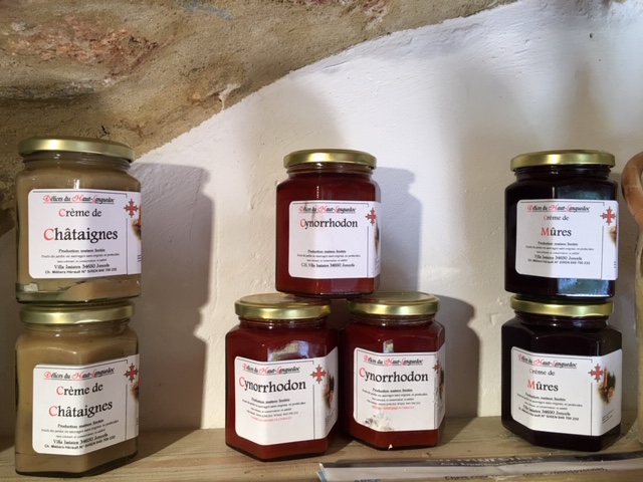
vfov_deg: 48.2
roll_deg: -1.2
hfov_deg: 61.7
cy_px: 241
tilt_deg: +4.8
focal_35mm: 29
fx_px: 539
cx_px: 322
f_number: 2.2
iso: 32
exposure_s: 1/33
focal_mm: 4.15
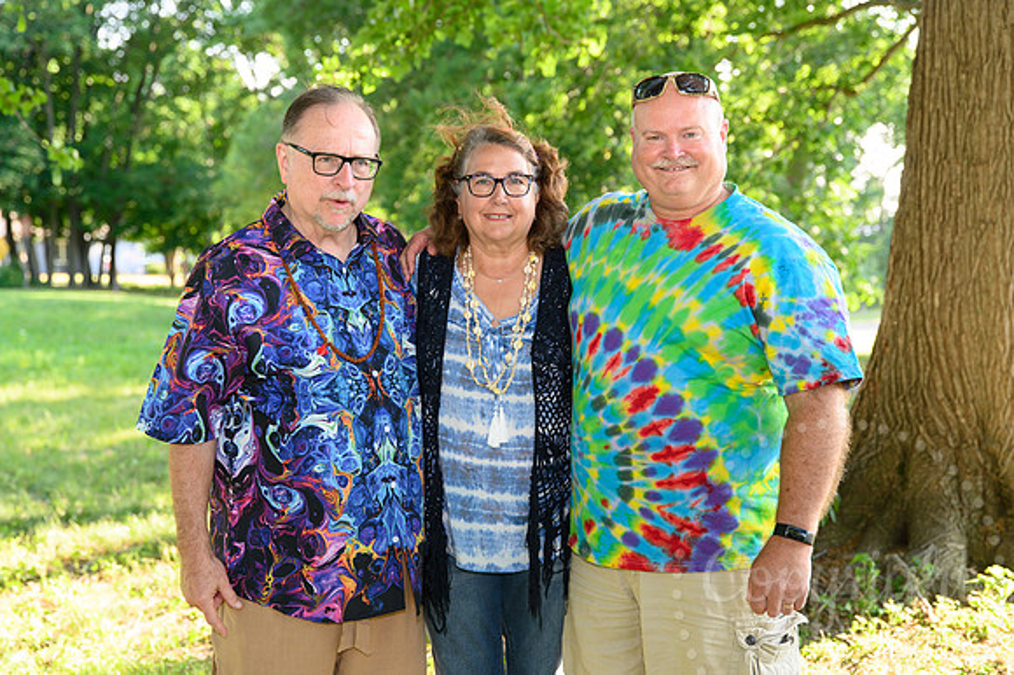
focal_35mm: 52
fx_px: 1464
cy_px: 338
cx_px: 507
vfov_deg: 26.0
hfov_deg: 38.2
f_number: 3.5
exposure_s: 1/320
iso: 800
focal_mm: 52
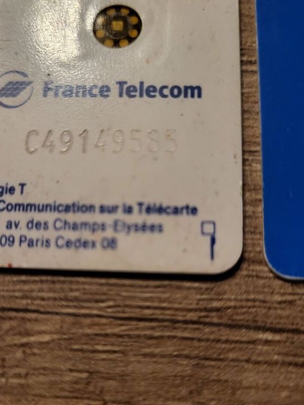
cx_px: 122
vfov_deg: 50.0
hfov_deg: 38.5
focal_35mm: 37
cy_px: 225
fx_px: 433
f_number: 1.8
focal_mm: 5.4
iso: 640
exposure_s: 1/50
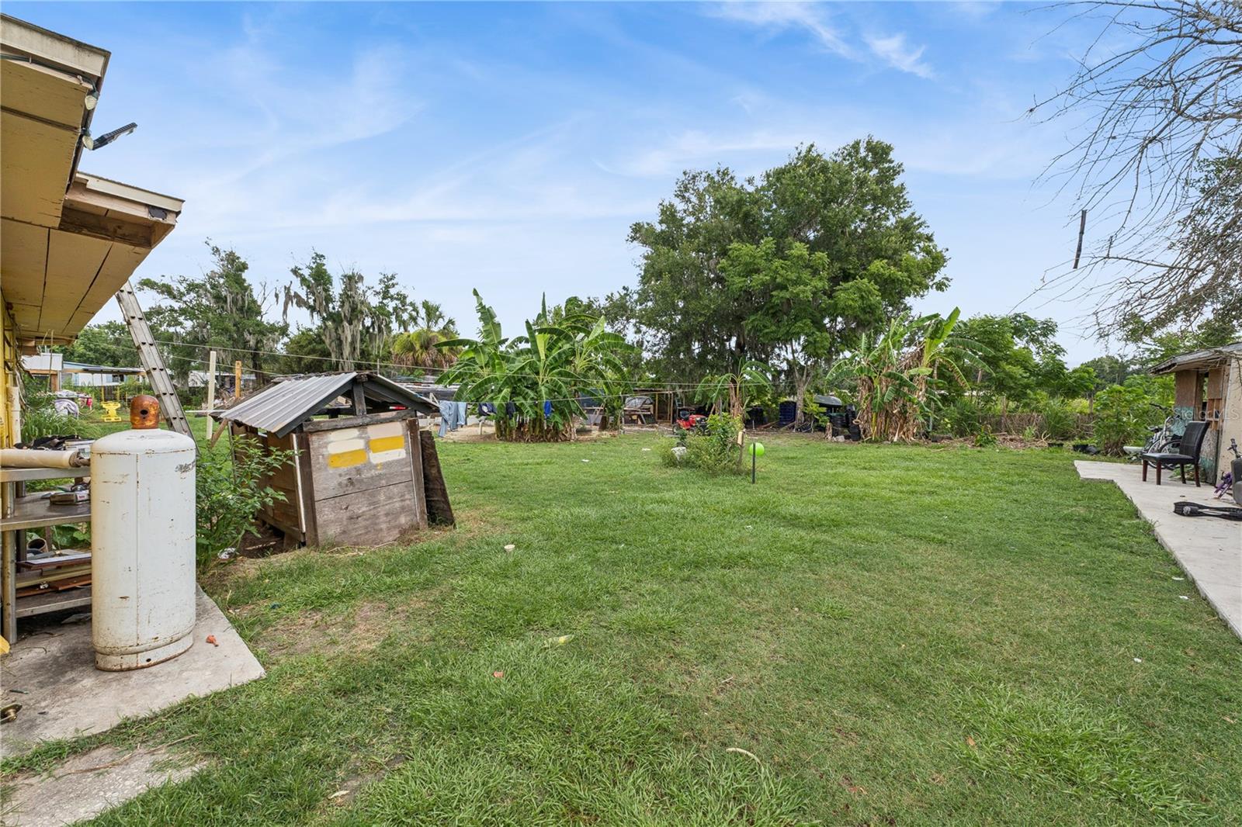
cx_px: 621
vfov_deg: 77.3
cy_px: 414
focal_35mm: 15
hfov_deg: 100.4
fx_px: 517
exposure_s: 1/200
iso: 100
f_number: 7.1
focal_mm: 10
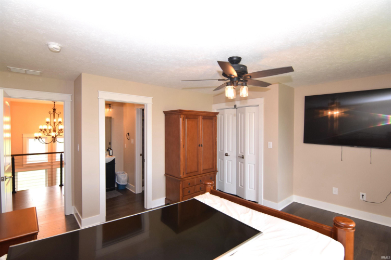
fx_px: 179
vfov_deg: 72.1
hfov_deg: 95.0
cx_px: 196
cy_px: 130
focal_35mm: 16
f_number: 5.6
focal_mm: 11
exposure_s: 1/125
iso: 800
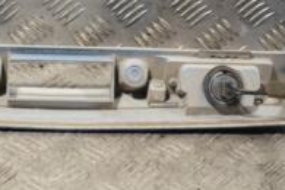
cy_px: 56
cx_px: 35
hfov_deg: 15.2
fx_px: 1057
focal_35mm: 134
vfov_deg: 10.3
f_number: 4.5
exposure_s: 1/30
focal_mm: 29
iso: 180
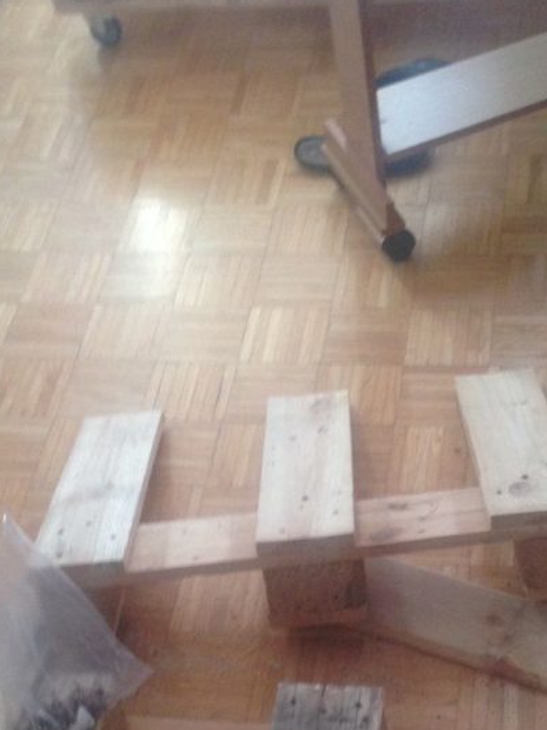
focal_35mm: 64
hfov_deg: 22.8
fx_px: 1348
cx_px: 372
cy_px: 611
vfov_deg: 29.4
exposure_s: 1/20
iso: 100
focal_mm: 4.12
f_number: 2.4
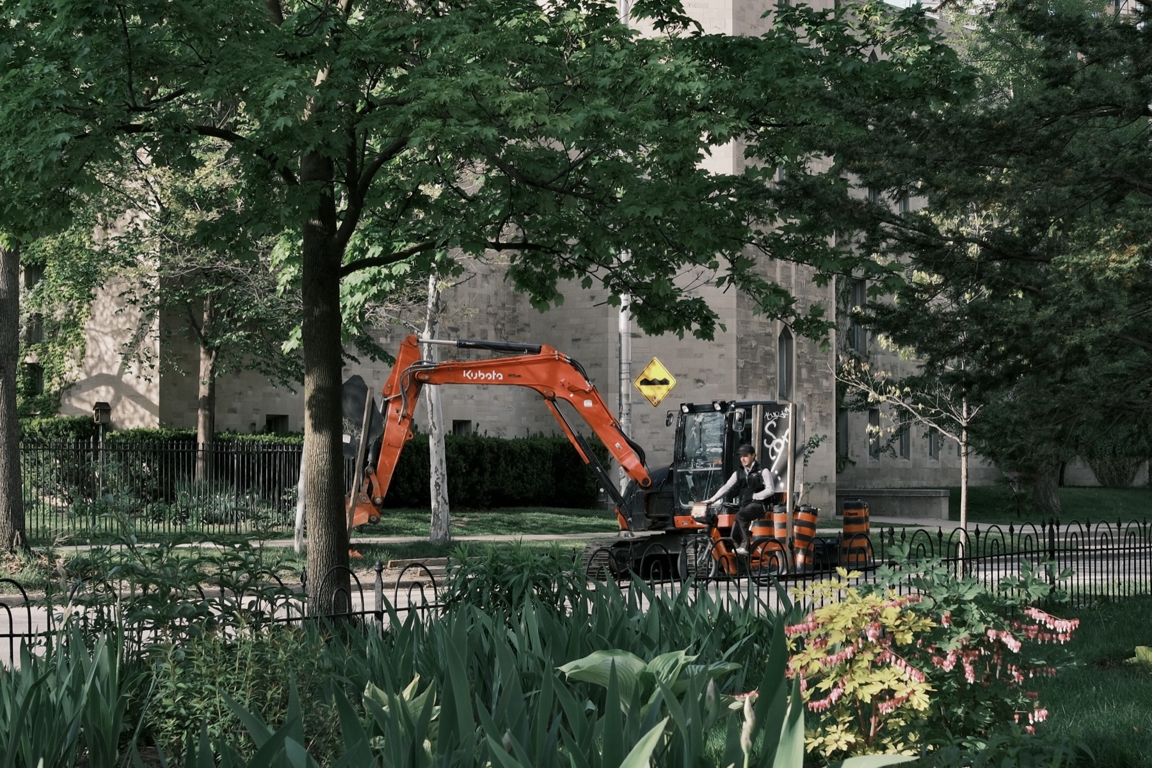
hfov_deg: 54.4
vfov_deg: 37.9
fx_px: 1120
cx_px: 576
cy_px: 384
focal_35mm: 35
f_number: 5
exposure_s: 1/240
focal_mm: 23
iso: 125
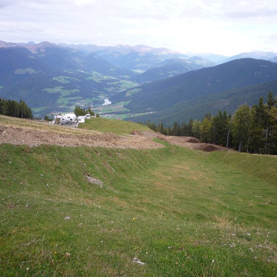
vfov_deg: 43.9
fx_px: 344
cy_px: 138
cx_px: 157
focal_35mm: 38
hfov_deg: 43.8
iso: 100
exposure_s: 1/160
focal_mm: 5.2
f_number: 4
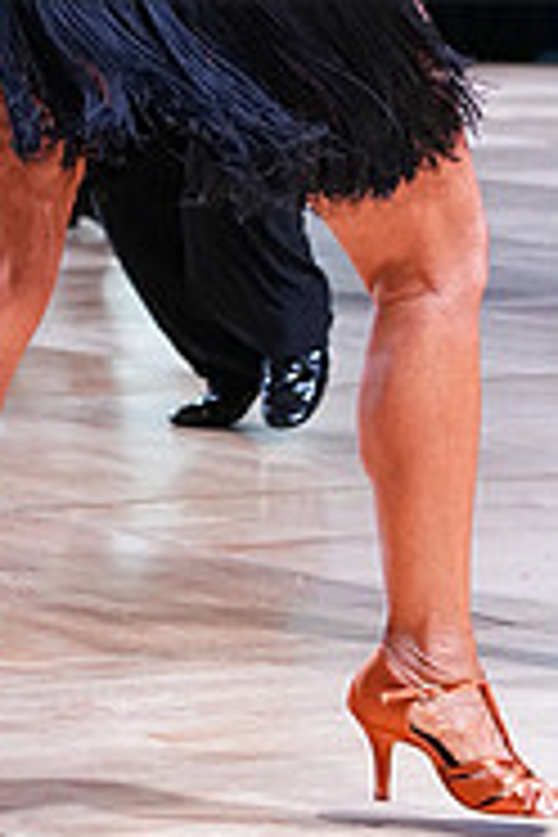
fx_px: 5068
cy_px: -144
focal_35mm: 218
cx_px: 515
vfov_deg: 9.3
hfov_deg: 6.3
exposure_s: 1/400
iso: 2000
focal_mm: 70
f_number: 4
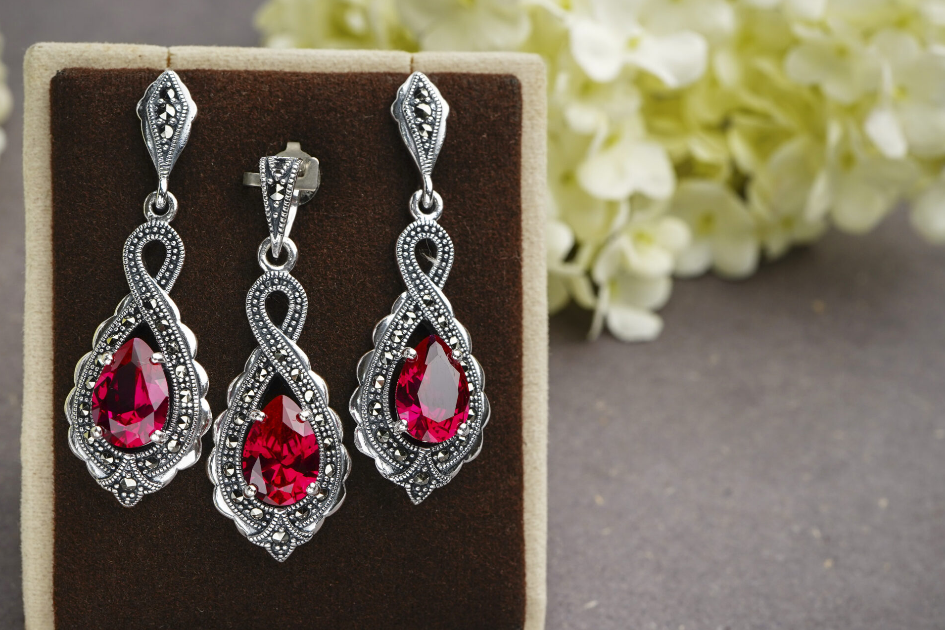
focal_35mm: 67
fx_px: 1759
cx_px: 417
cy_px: 361
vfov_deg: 20.3
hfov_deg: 30.0
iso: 250
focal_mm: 50
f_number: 9
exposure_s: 1/40
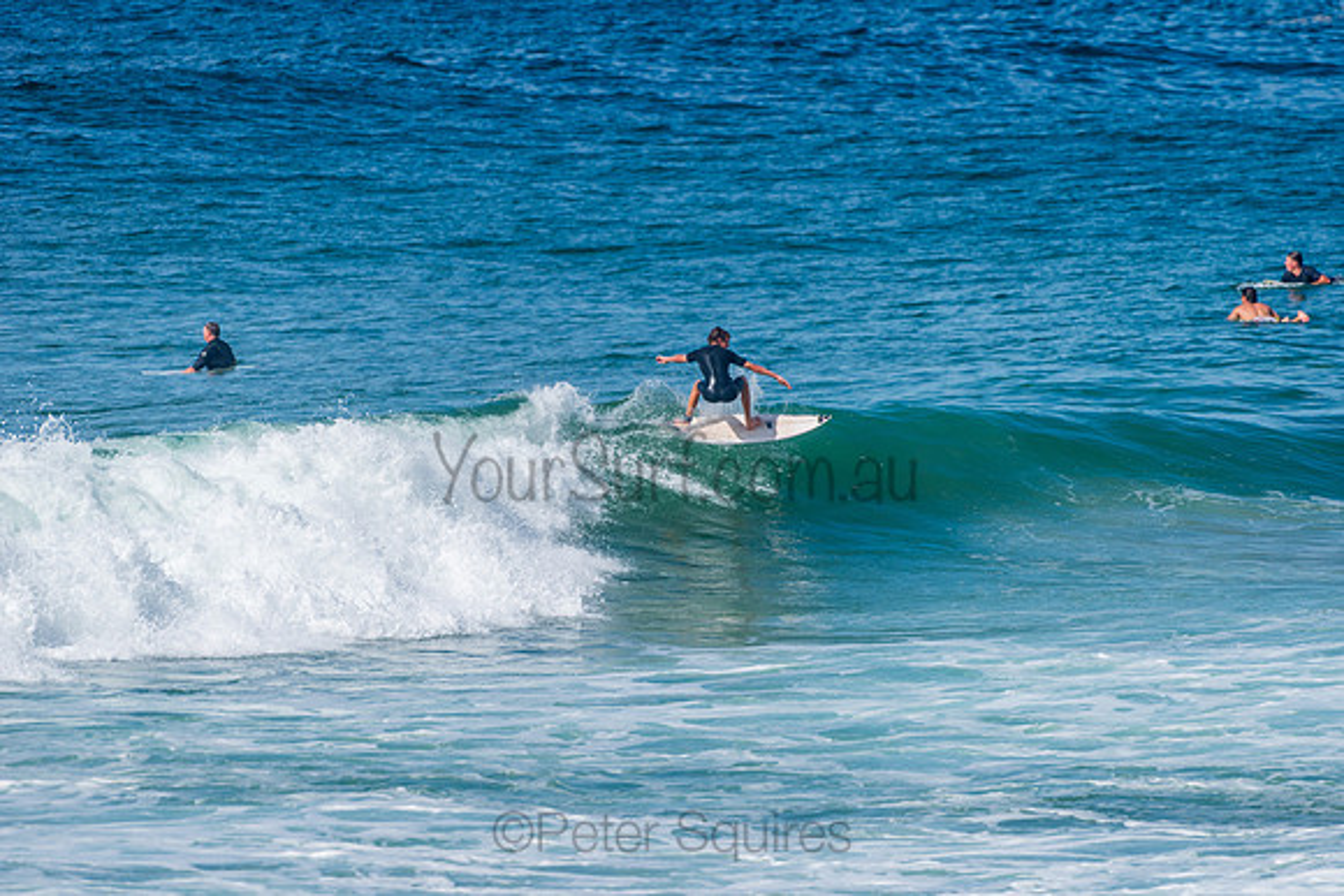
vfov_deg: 2.8
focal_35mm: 500
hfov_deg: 4.1
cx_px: 672
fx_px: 18670
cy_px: 448
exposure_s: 1/2000
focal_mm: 500
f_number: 5.6
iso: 125
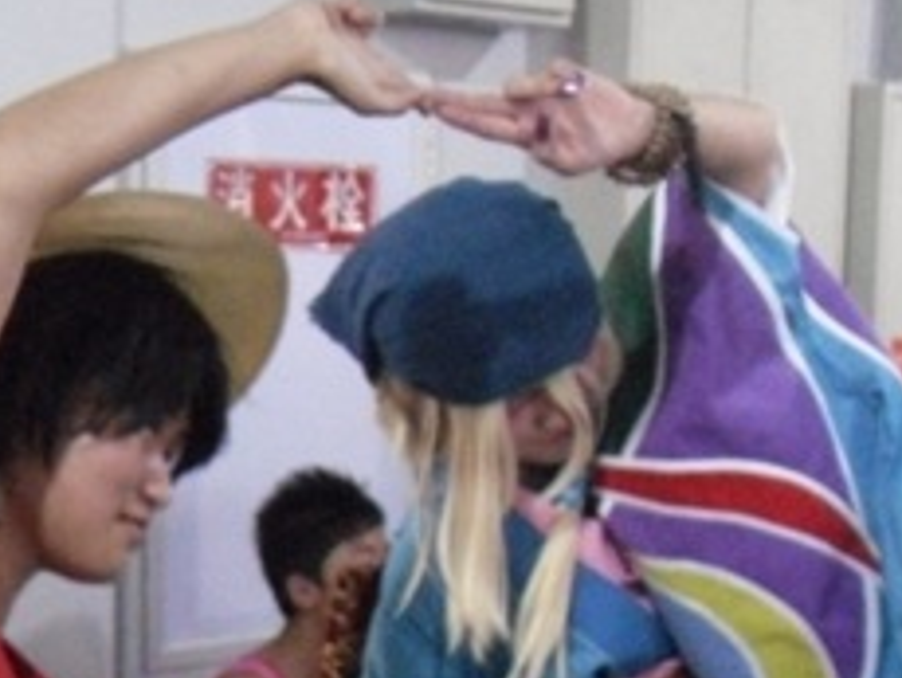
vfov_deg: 11.8
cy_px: 670
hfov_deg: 15.7
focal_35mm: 125
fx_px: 3261
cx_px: 294
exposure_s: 1/8
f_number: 3.5
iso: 800
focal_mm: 6.3
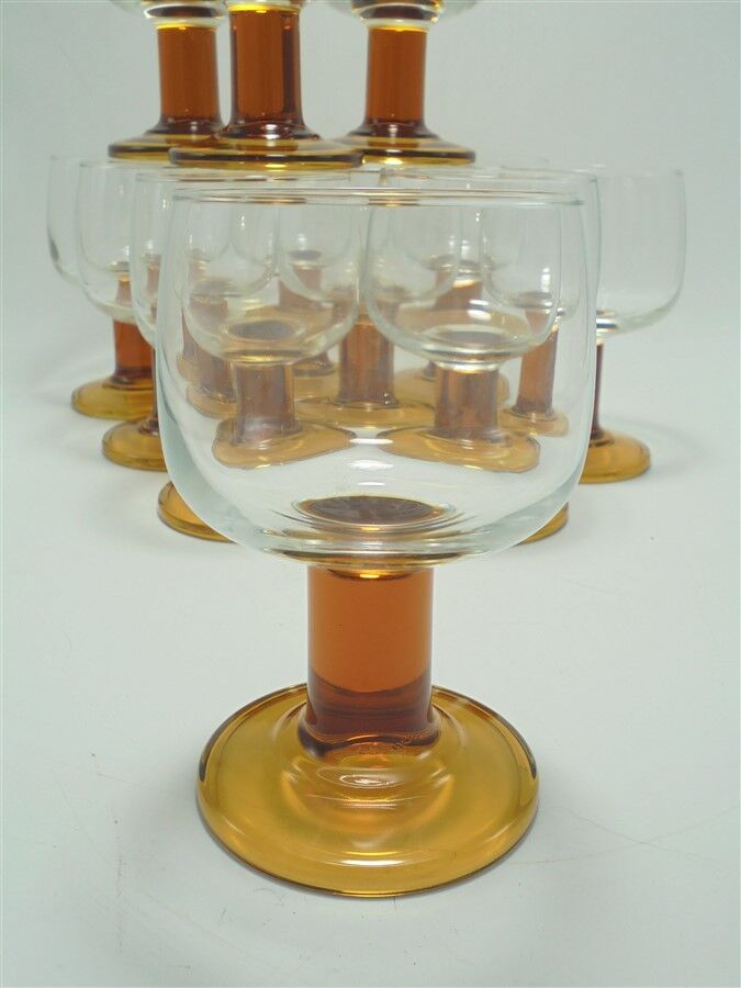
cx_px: 370
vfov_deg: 54.0
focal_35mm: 34
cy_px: 494
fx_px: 970
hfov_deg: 41.8
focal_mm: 6.1
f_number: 4
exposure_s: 1/100
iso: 100
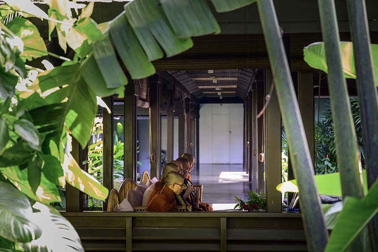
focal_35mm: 70
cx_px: 189
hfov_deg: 28.8
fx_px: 735
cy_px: 126
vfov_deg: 19.5
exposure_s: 1/250
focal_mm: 70
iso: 3600
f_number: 4.5
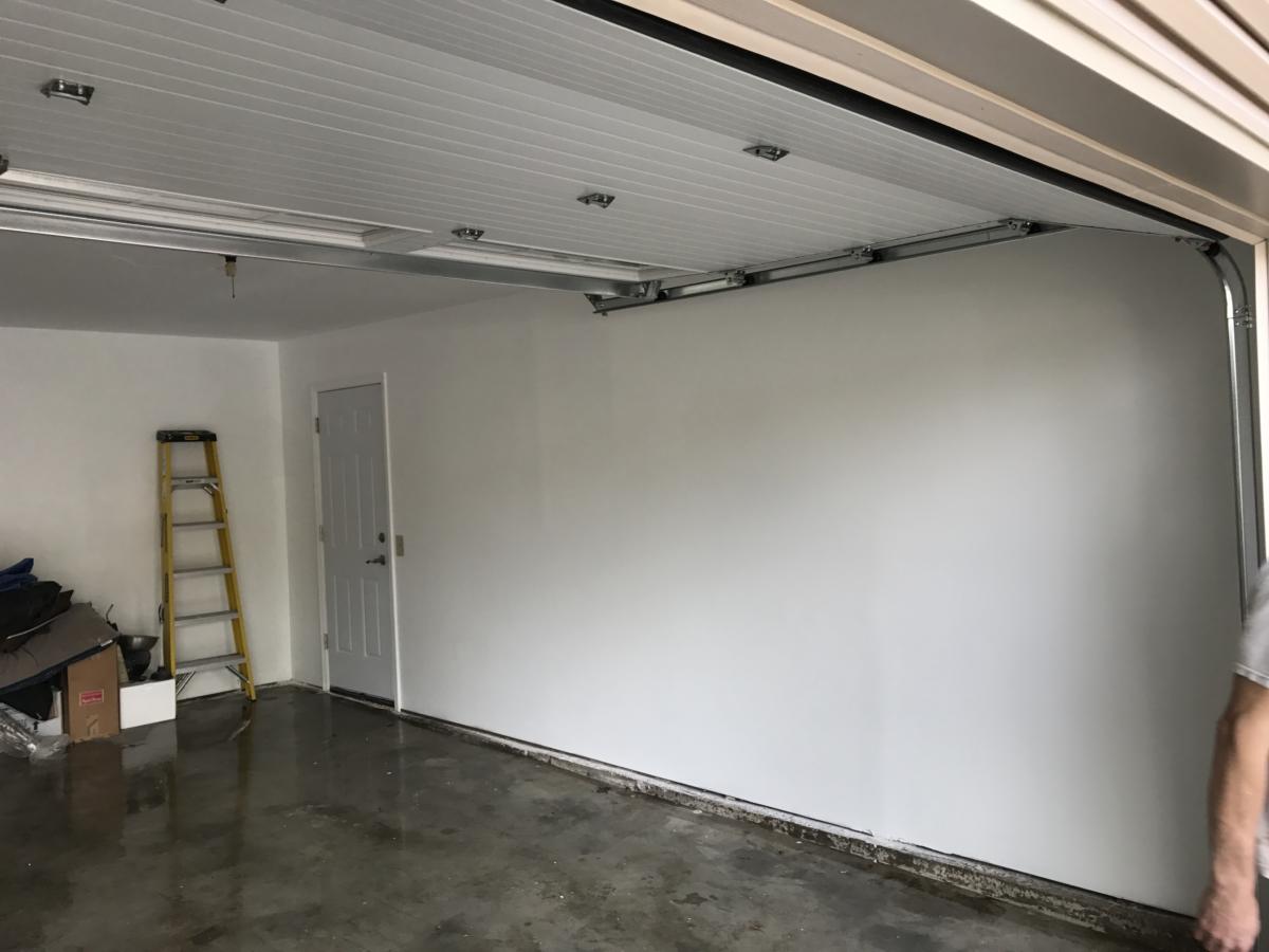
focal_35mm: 28
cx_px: 634
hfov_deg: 63.4
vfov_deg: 49.7
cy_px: 476
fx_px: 1026
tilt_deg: -1.2
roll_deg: +1.6
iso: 32
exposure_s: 1/120
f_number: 1.8
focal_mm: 3.99
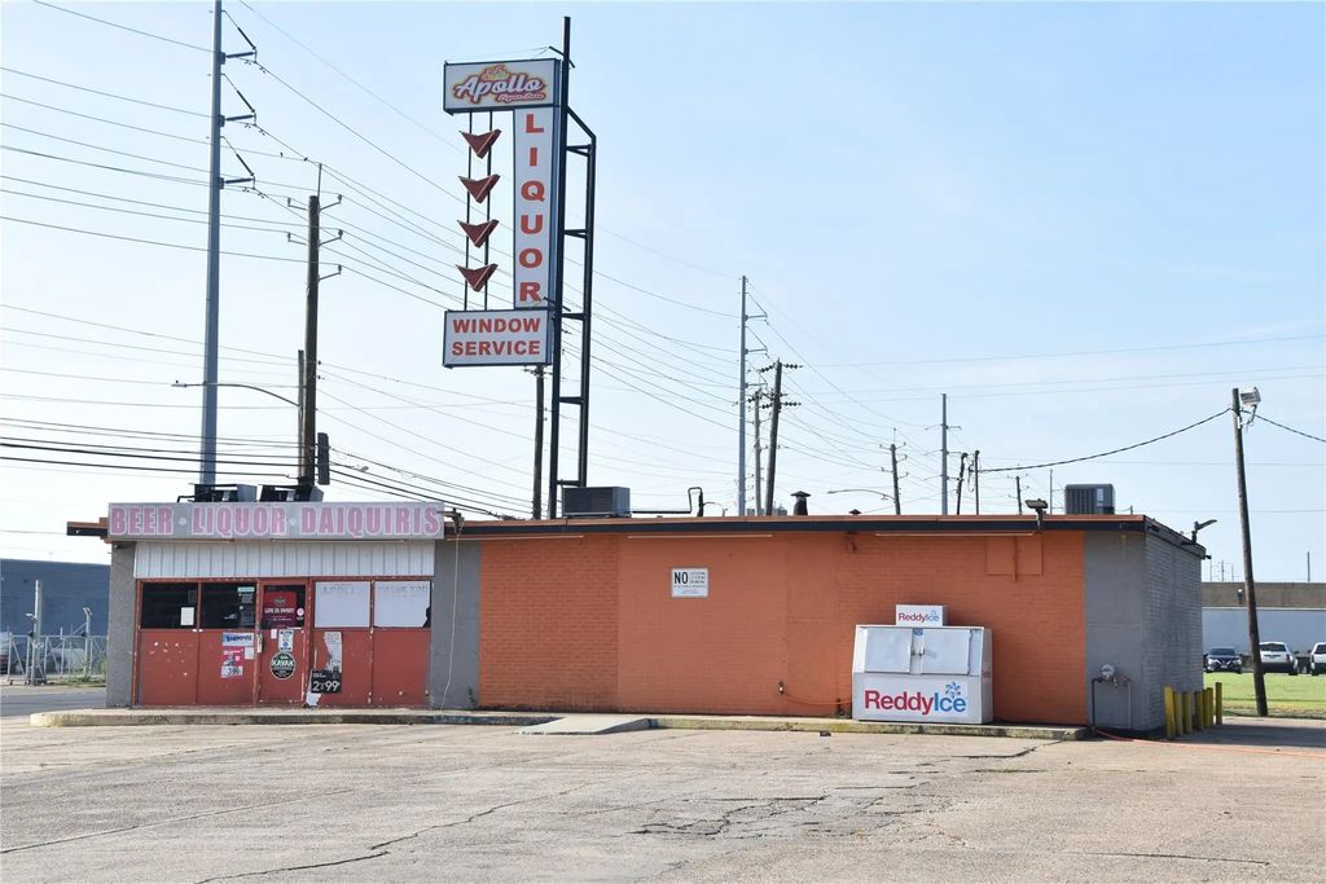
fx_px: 2100
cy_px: 442
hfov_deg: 35.0
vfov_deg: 23.8
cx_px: 663
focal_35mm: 57
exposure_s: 1/500
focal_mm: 38
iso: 320
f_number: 7.1
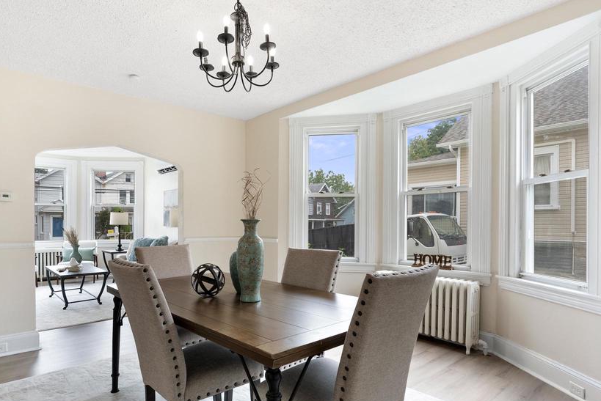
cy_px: 239
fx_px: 334
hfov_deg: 83.6
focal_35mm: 20
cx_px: 266
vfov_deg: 61.5
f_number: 8
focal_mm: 16
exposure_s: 1/125
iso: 1600
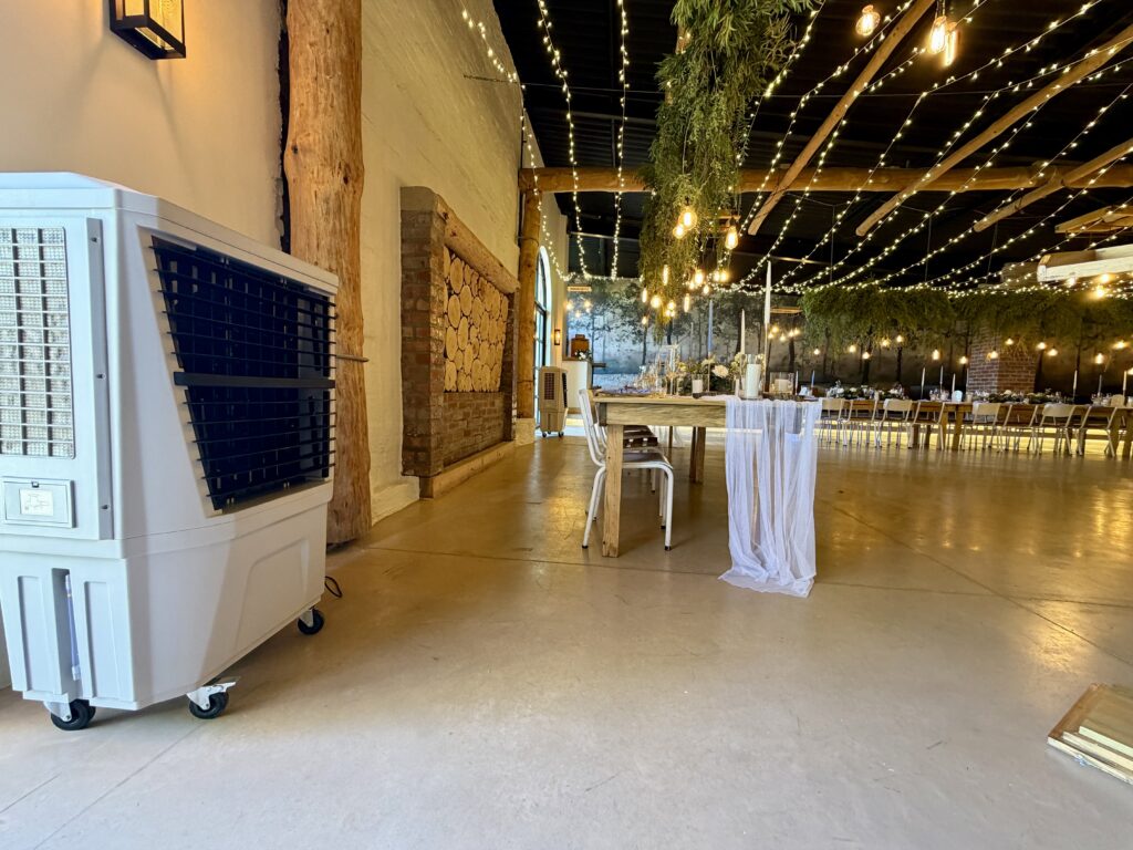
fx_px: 458
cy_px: 425
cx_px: 566
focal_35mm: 14
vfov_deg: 85.7
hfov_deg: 102.1
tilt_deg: -4.6
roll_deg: -1.6
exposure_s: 1/50
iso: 250
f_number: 2.2
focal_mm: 2.22
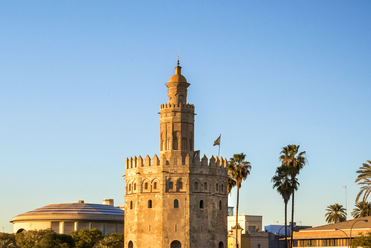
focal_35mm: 99
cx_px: 9
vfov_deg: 13.8
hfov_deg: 20.0
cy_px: 209
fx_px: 1021
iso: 800
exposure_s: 1/200
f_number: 16
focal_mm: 48
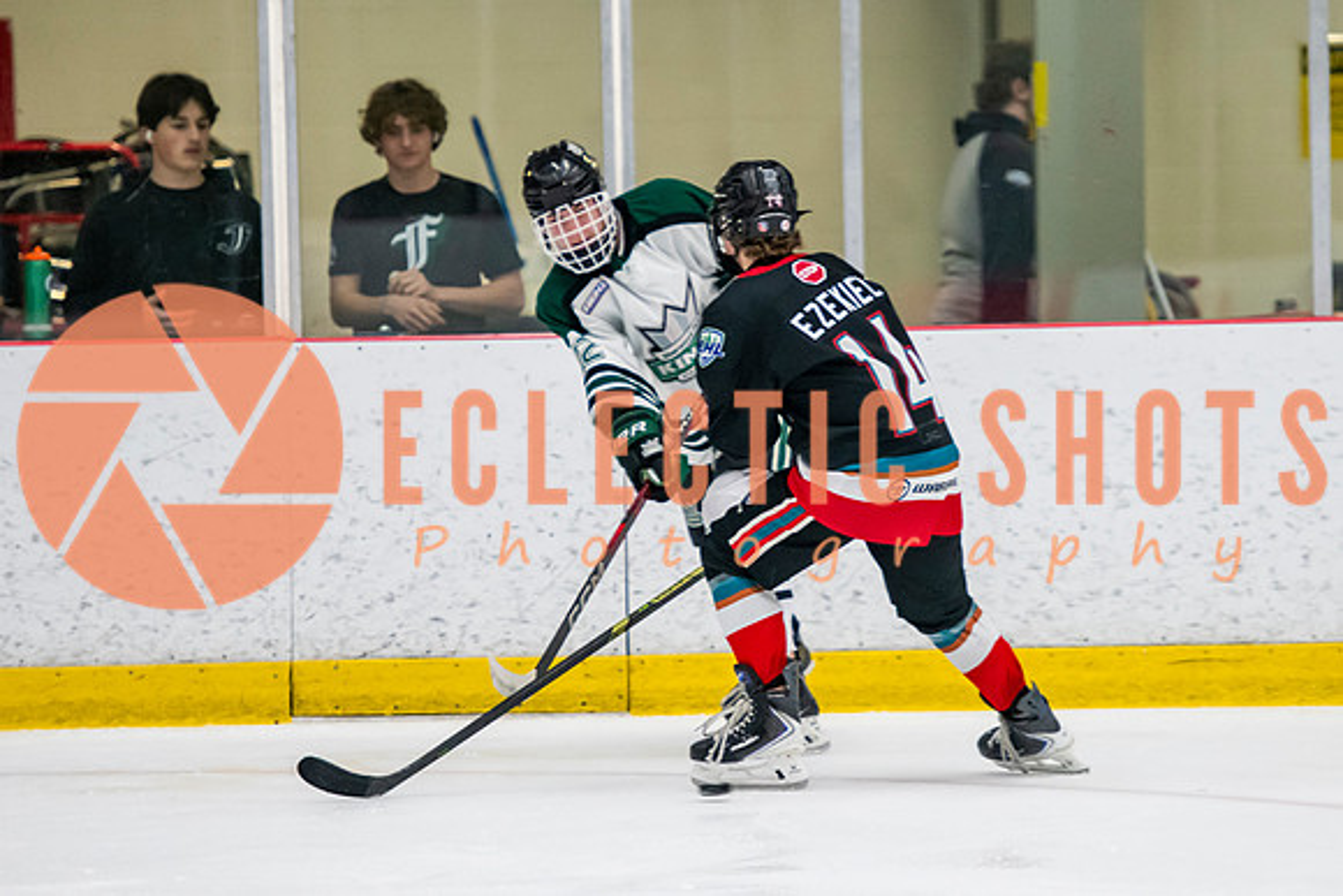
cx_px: 755
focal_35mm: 266
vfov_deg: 5.2
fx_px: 9936
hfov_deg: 7.7
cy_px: 448
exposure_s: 1/640
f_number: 3.2
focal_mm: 165
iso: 2000
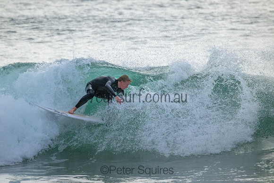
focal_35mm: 800
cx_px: 137
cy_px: 92
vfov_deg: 1.7
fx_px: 6090
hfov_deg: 2.6
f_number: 11
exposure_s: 1/2000
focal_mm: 800
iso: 5600
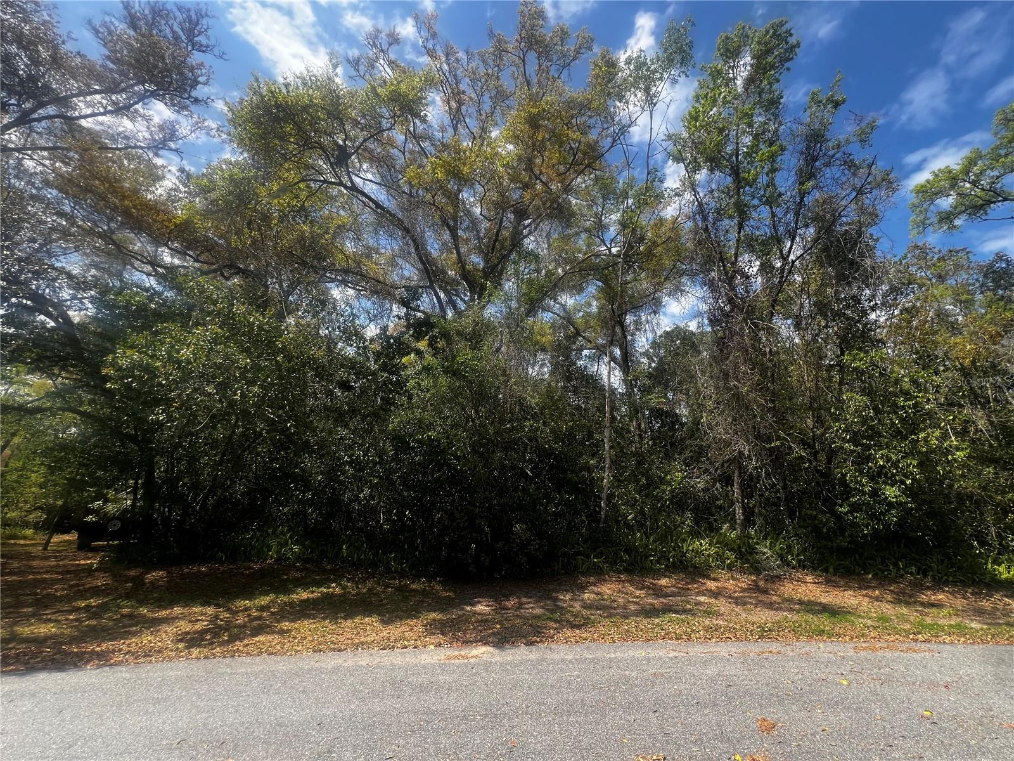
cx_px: 507
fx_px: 381
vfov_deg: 89.9
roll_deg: -3.8
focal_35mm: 13
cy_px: 380
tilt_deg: +16.9
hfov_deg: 106.2
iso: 32
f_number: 1.8
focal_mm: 1.57
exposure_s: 1/544
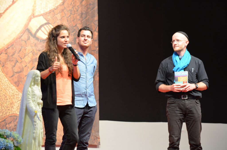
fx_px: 944
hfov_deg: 13.7
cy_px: 75
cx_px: 114
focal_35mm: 150
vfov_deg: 9.1
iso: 1600
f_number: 4.8
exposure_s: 1/30
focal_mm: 100
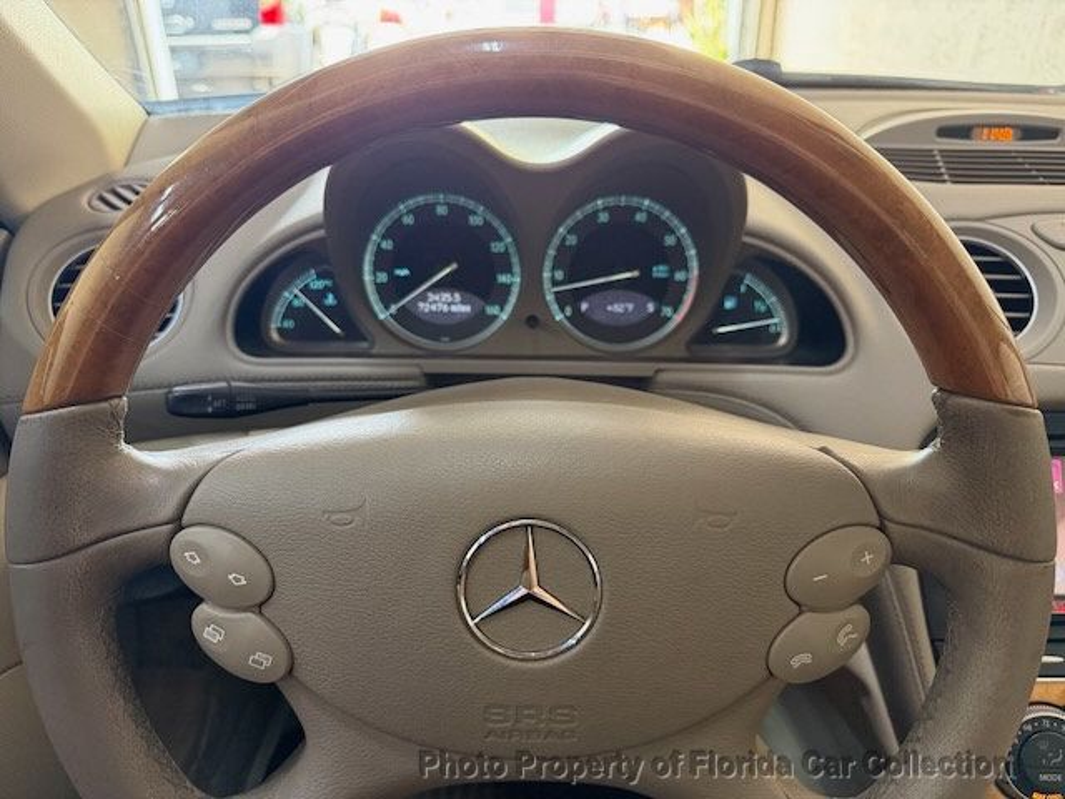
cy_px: 400
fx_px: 738
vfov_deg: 56.8
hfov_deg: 71.6
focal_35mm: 24
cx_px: 532
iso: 500
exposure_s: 1/60
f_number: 1.78
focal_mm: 6.76
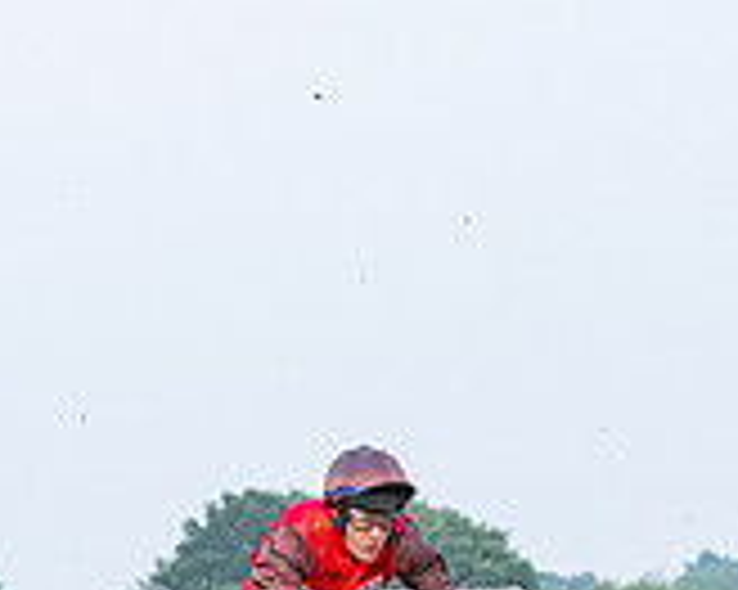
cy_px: 835
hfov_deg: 6.3
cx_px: 201
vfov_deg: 5.0
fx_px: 6680
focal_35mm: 306
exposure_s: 1/2000
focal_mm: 70
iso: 1250
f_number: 4
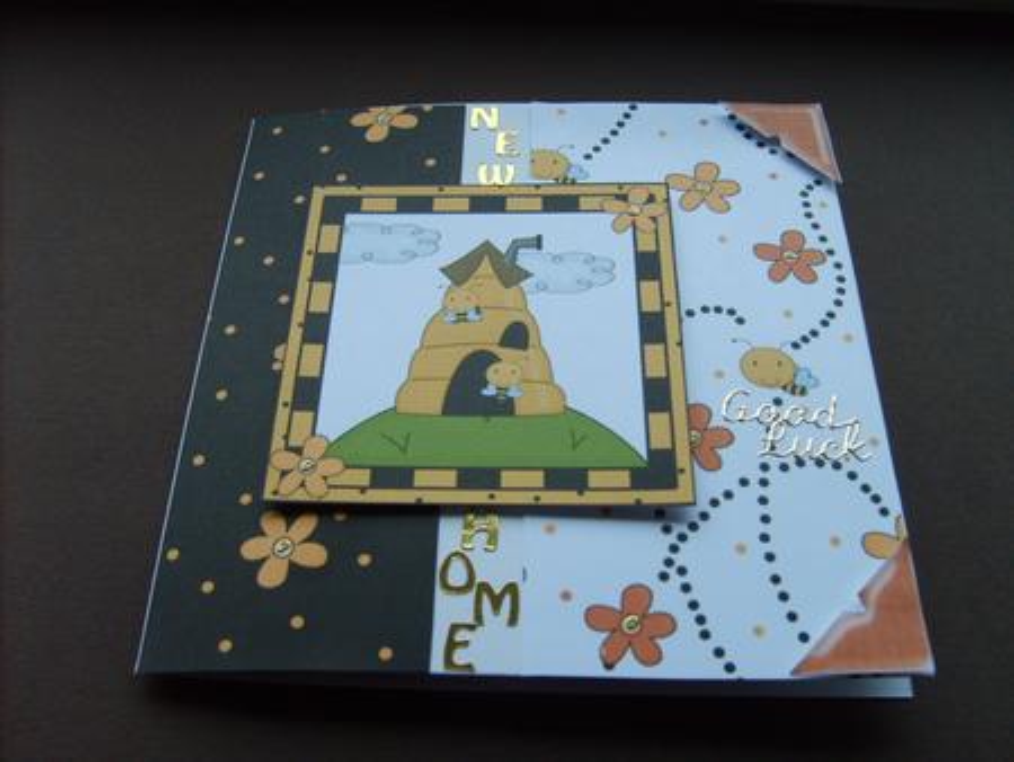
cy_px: 381
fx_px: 1026
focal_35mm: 35
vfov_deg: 40.7
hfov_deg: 52.6
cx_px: 507
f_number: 2.8
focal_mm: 5.8
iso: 86
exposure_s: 1/30
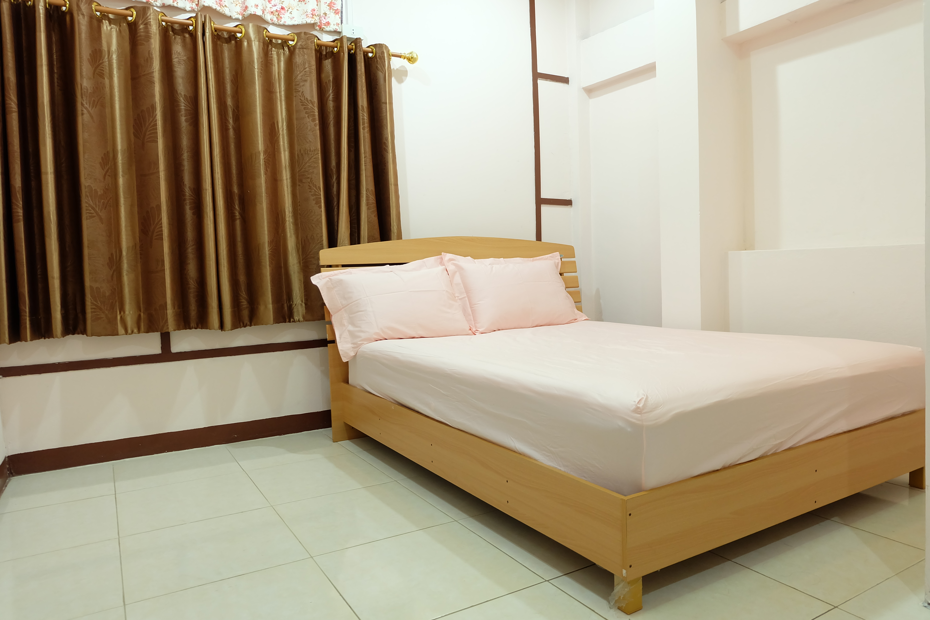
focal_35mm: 24
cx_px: 465
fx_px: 620
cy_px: 310
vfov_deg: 53.1
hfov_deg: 73.7
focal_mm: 16
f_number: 3.5
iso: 800
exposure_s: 1/14
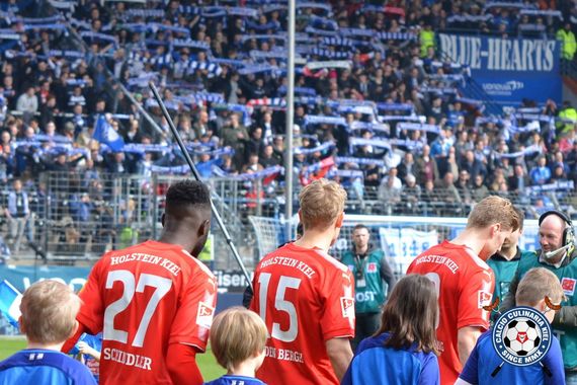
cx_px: 288
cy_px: 192
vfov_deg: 13.0
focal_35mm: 105
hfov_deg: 19.5
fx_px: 1683
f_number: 4
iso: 320
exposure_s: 1/1000
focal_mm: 70
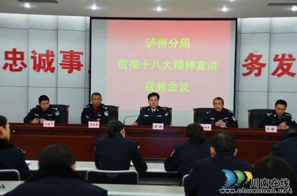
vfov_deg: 24.9
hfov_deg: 36.9
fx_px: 445
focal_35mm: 54
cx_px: 148
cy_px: 98
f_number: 5.6
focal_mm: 36
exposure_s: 1/8
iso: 200
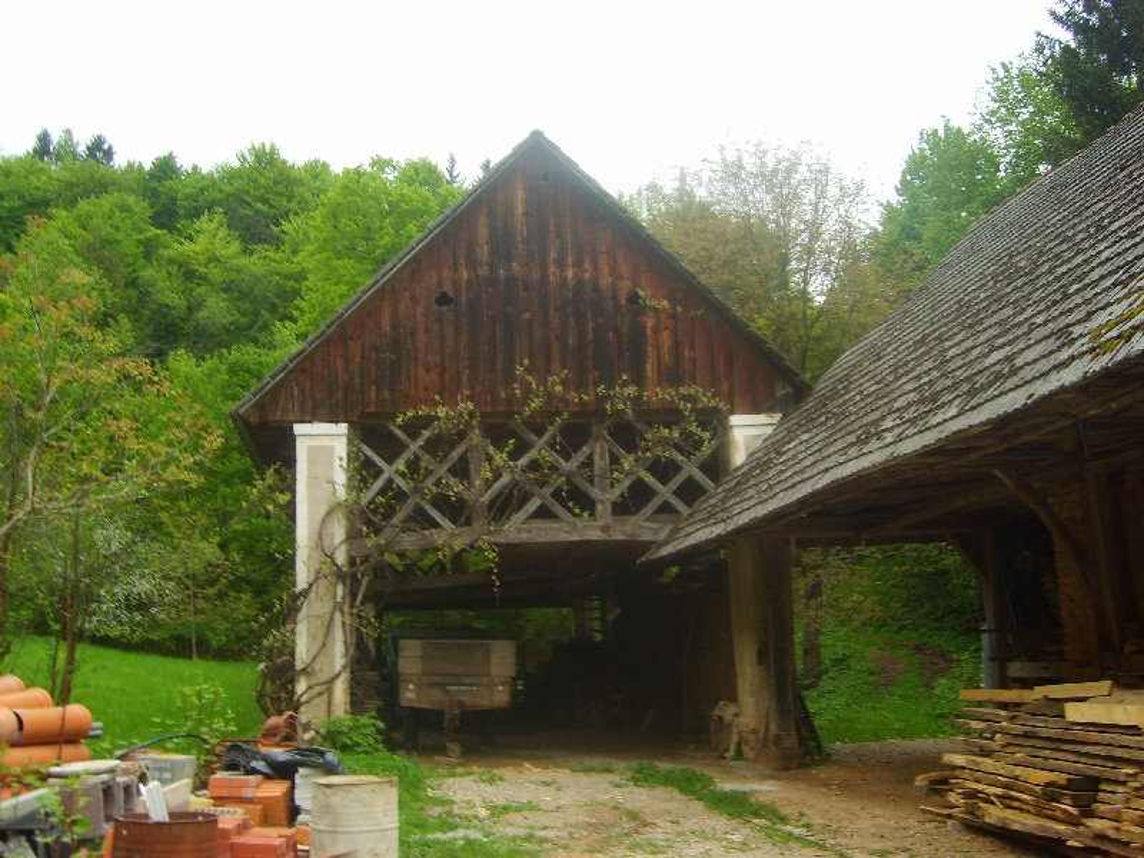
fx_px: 1157
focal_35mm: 35
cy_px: 429
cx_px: 572
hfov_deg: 52.6
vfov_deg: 40.7
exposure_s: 1/30
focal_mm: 5.8
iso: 59
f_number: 2.8
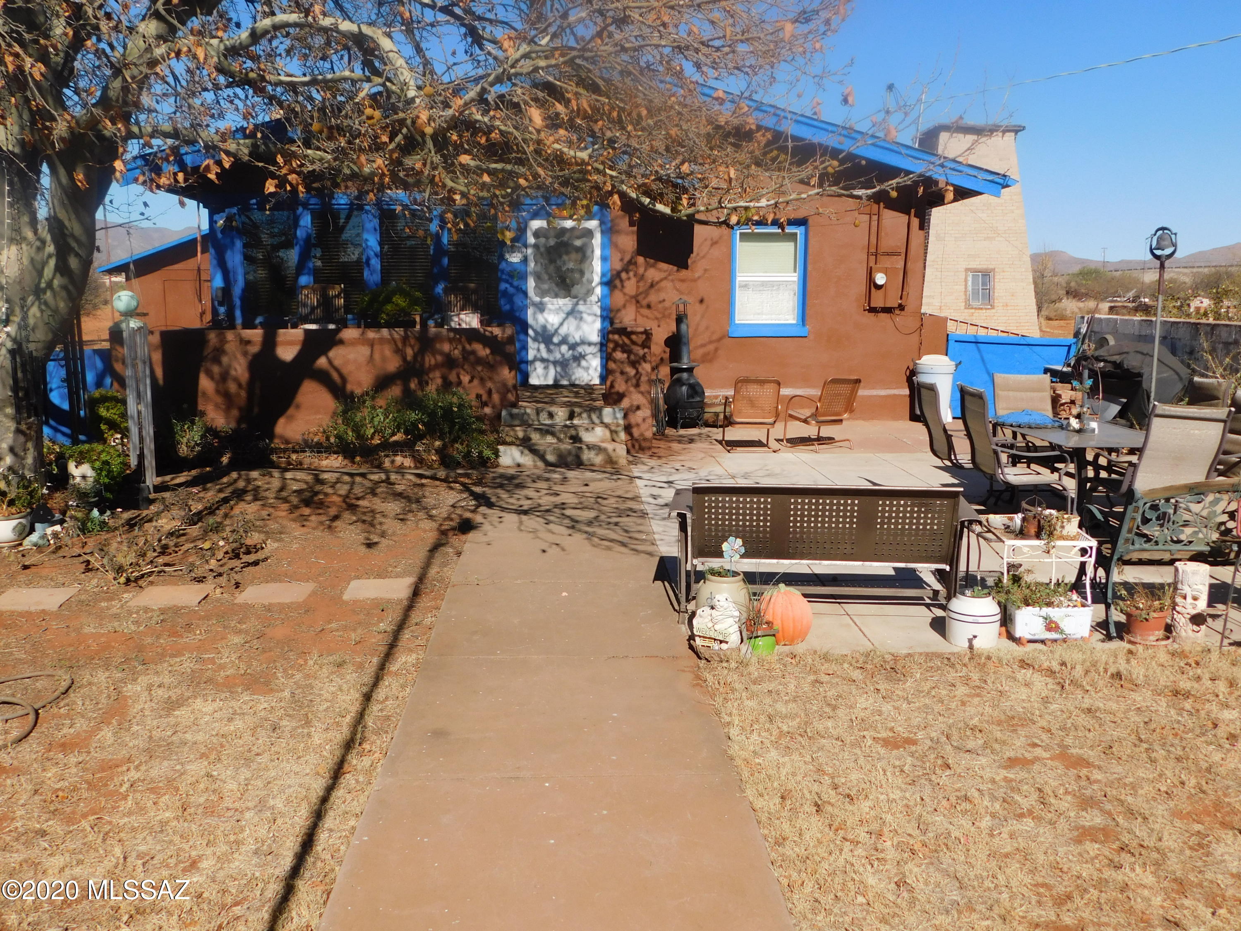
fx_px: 1076
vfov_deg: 46.8
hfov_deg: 60.0
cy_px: 466
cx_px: 620
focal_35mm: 30
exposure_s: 1/500
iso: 125
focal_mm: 5.3
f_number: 6.4
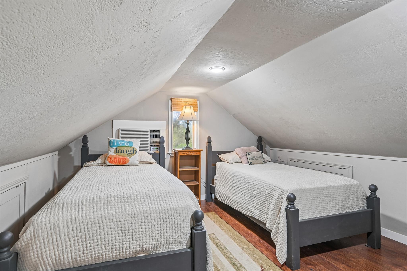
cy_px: 136
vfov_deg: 64.5
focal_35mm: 19
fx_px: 215
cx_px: 204
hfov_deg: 86.9
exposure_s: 1/15
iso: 400
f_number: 8
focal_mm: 19
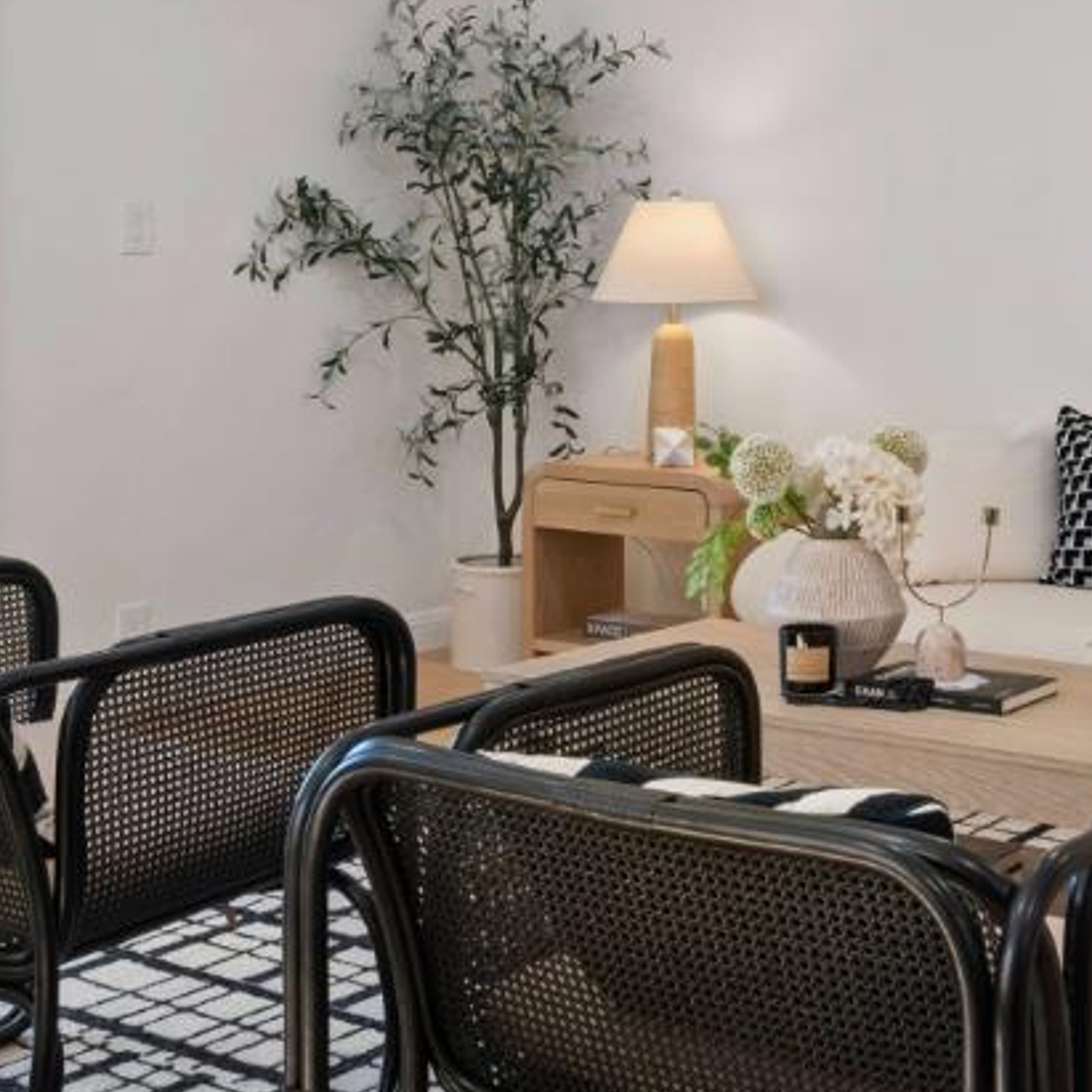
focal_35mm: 59
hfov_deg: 28.8
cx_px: 773
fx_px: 2106
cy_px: 228
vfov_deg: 28.5
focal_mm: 19
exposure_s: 1/6
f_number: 14
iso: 400
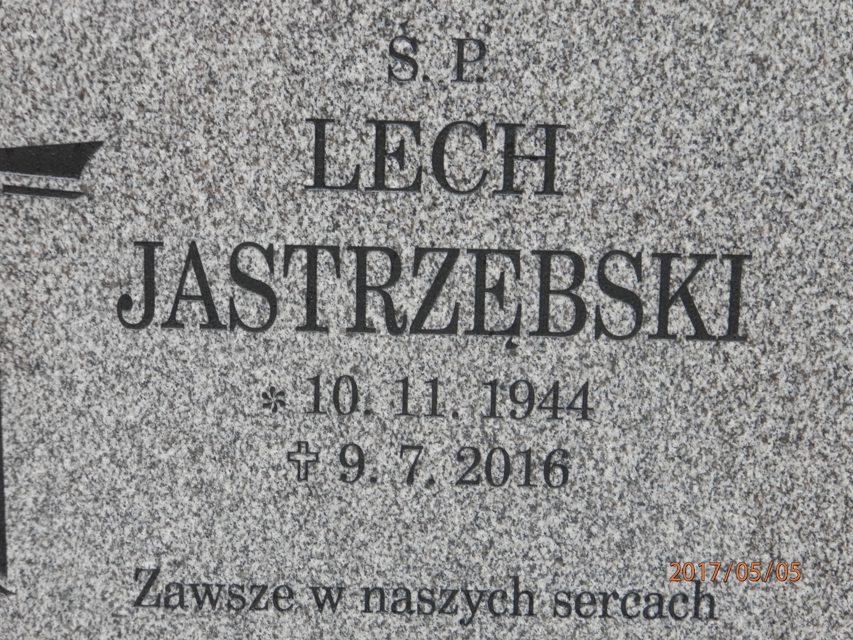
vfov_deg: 14.0
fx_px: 2612
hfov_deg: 18.5
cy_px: 320
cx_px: 426
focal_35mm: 106
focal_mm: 19
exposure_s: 1/30
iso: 200
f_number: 4.5
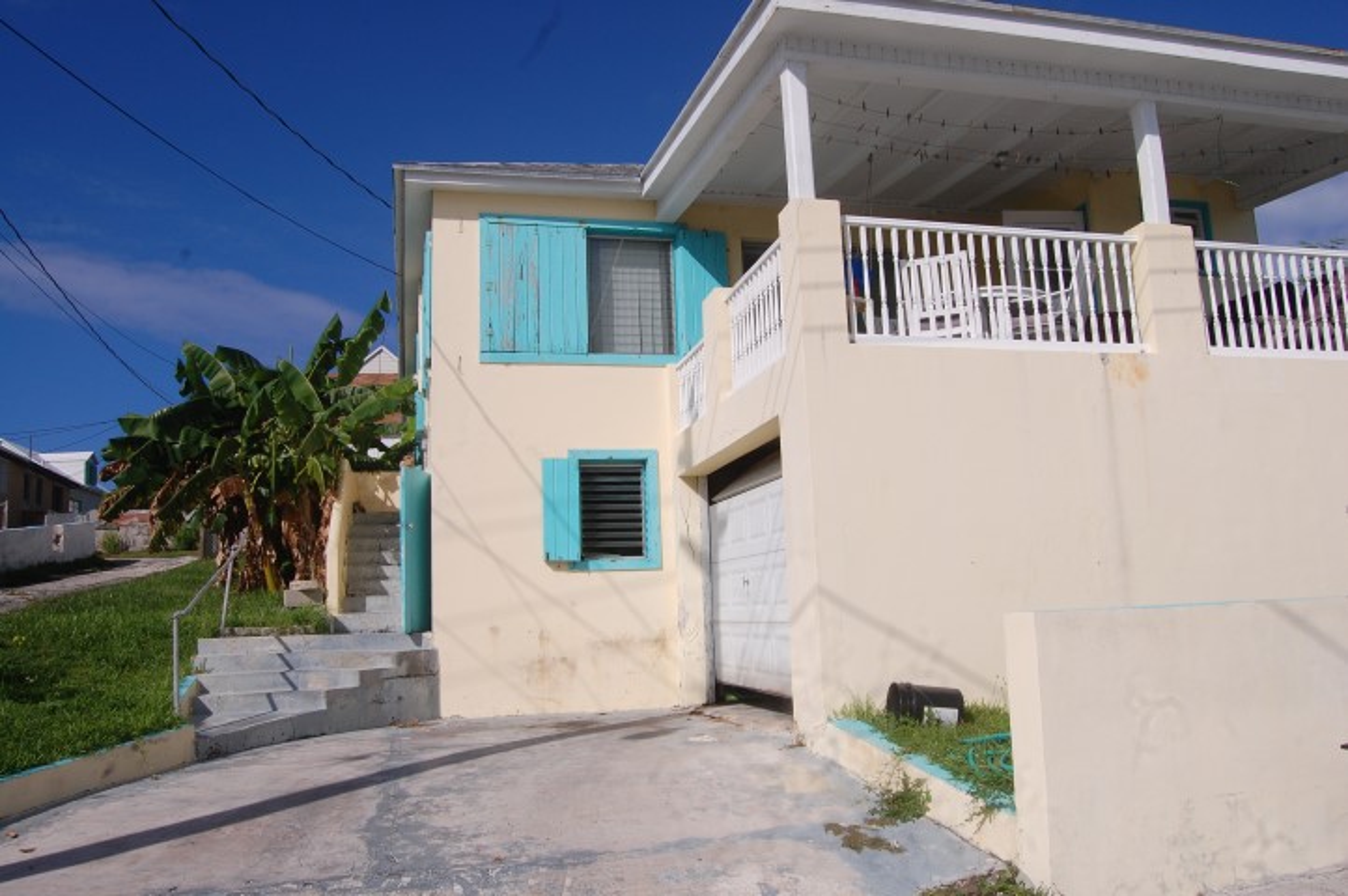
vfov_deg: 45.6
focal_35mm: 28
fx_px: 1066
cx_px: 674
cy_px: 448
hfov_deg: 64.6
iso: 200
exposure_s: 1/640
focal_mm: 19
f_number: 13
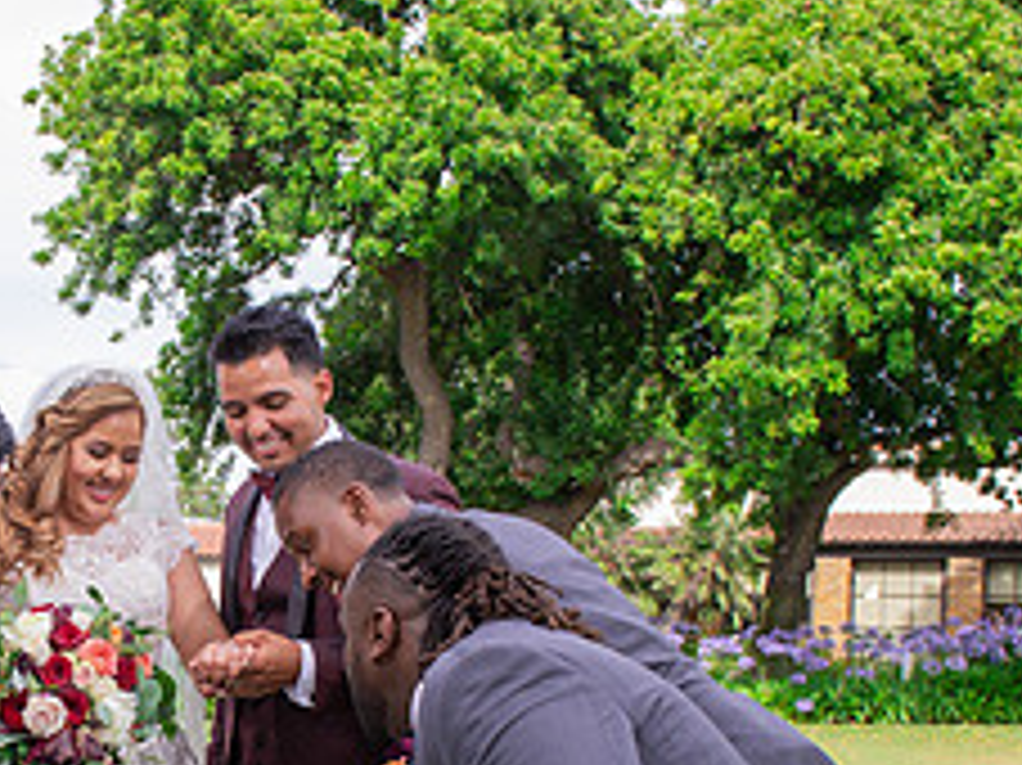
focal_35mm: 59
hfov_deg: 31.5
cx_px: 140
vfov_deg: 24.2
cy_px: 675
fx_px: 1741
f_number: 7.1
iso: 400
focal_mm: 24
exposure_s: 1/250
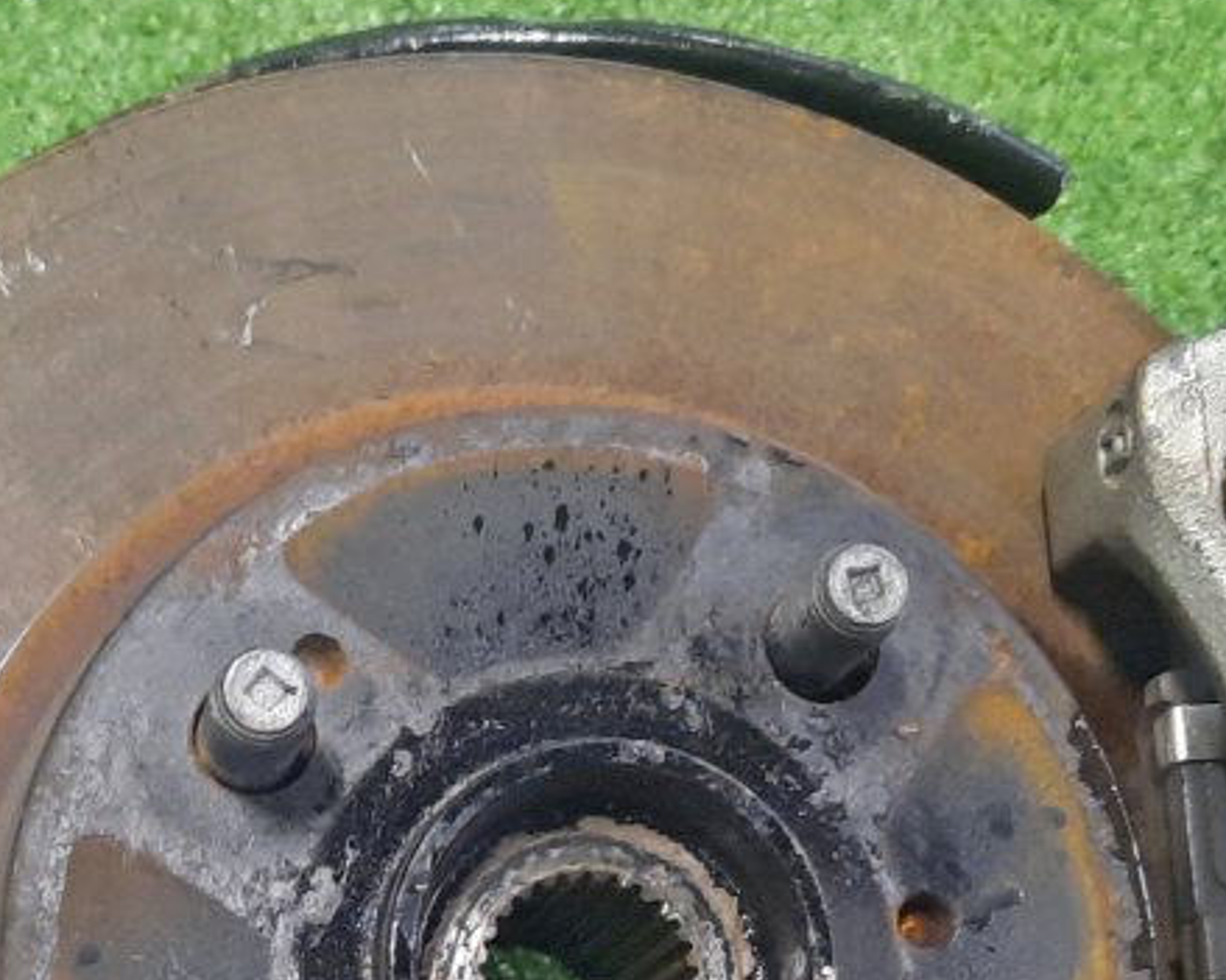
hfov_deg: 23.8
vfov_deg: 18.6
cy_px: 1019
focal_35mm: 80
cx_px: 478
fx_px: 2902
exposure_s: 1/25
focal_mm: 4.6
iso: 334
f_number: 2
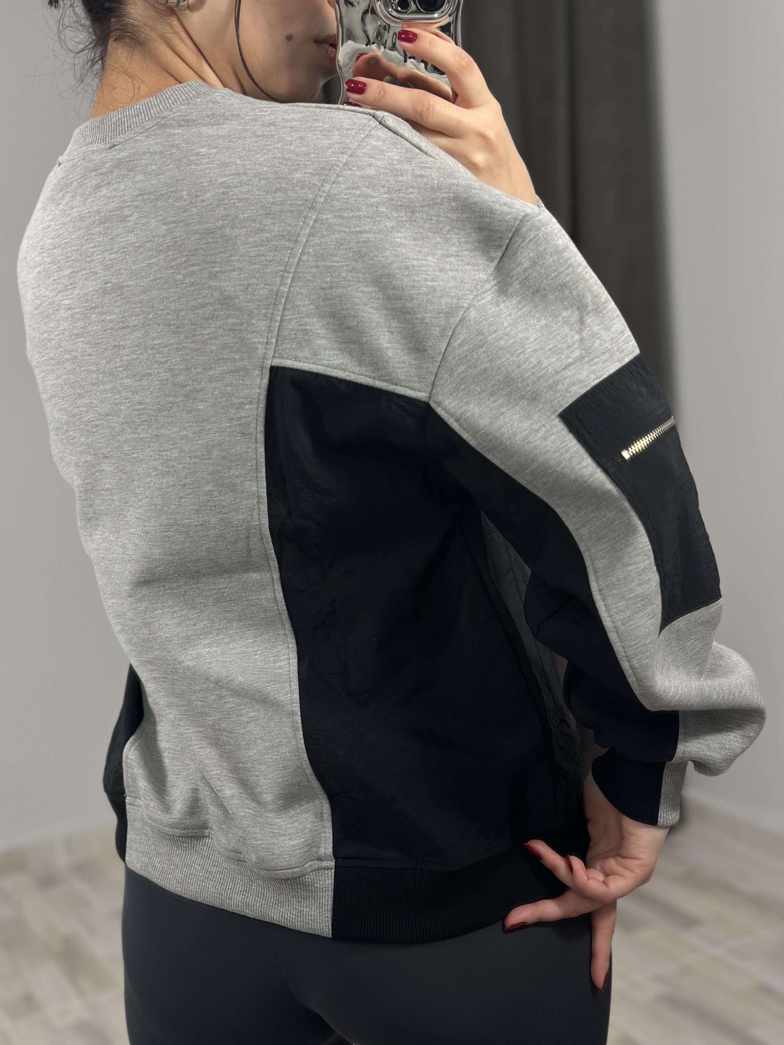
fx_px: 1450
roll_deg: +5.7
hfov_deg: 30.3
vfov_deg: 39.7
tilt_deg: -31.8
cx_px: 392
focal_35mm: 48
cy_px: 522
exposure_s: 1/100
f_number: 1.78
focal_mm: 6.86
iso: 200
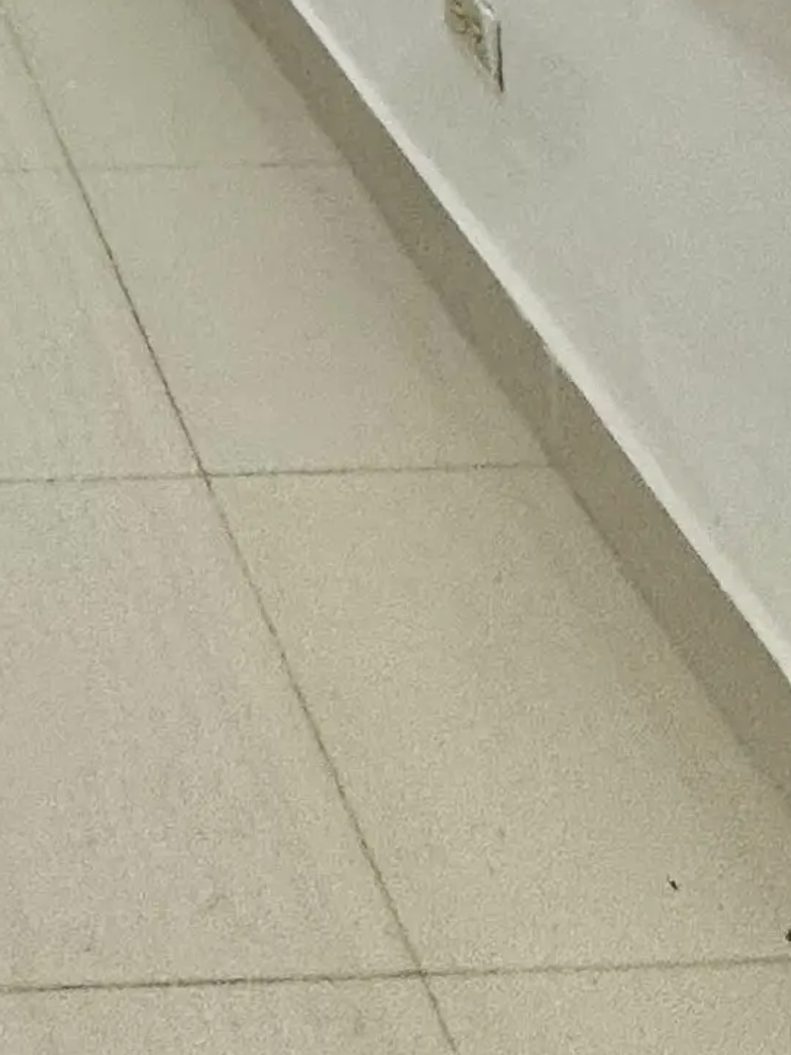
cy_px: -1157
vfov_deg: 17.0
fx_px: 2376
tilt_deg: +1.4
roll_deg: +1.2
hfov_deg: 16.9
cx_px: -430
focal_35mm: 78
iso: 80
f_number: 2.2
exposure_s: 1/120
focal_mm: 2.22
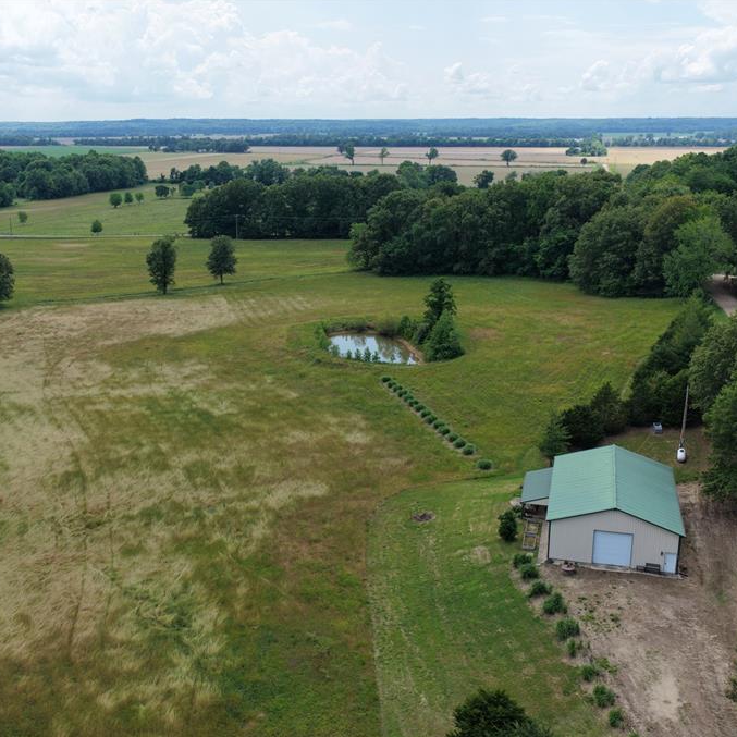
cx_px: 296
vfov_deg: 46.0
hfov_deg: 45.8
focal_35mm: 36
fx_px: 867
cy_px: 368
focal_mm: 14.45
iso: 100
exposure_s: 1/500
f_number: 2.8
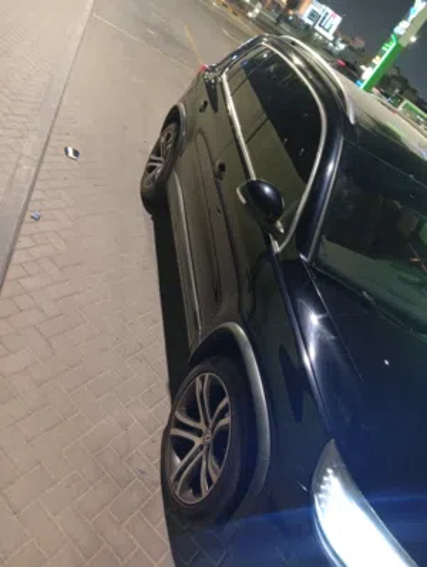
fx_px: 426
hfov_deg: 53.2
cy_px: 284
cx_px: 214
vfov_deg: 67.2
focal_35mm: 26
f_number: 1.8
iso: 1745
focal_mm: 3.96
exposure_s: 1/20
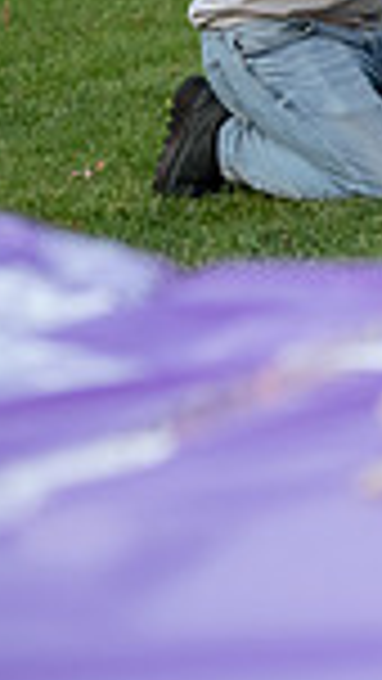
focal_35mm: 201
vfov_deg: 10.6
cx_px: 1159
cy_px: -106
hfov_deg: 5.6
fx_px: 3617
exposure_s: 1/320
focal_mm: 50
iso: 800
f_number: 3.2
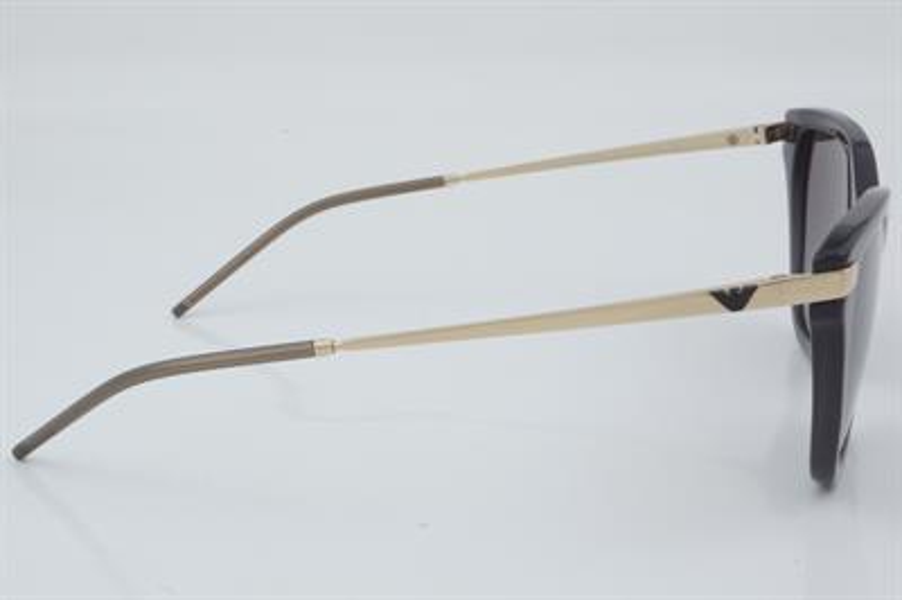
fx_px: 1878
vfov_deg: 18.2
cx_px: 451
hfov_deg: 27.0
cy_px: 300
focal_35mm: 75
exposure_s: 1/3
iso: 100
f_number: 32
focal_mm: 50
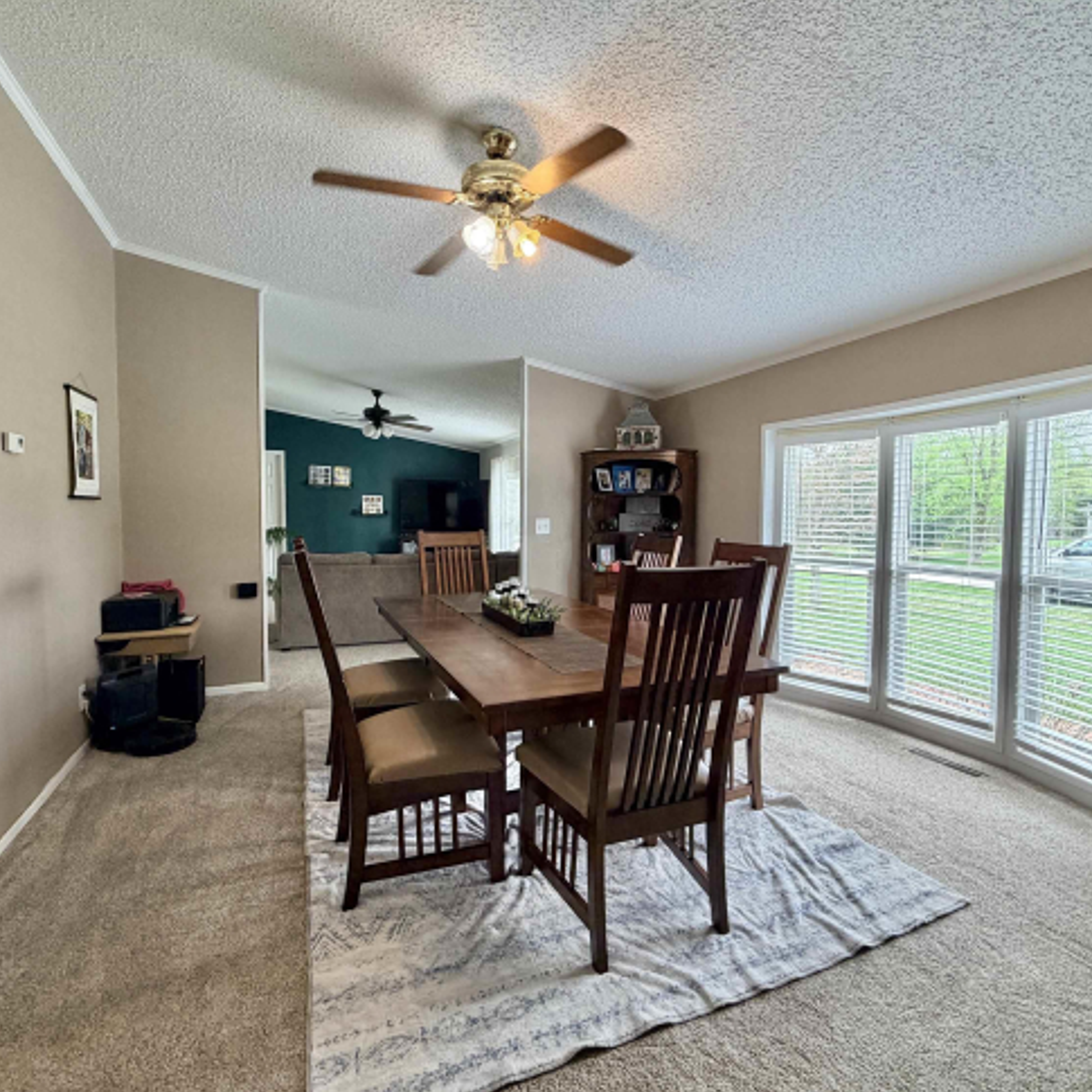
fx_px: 607
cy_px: 543
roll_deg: -0.2
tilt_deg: -2.9
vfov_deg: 84.0
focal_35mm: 17
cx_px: 548
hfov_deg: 84.0
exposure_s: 1/120
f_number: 2.2
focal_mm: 2.22
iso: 160
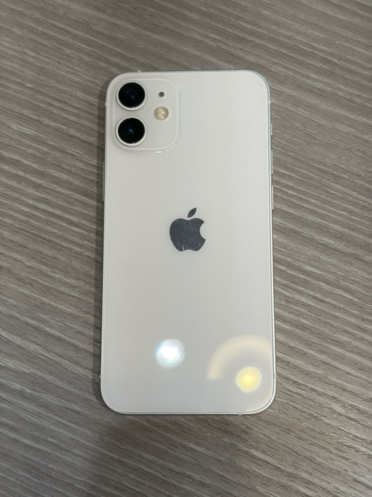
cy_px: 248
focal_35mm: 52
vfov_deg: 36.8
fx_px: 745
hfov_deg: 28.0
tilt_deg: -78.7
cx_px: 186
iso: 32
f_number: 1.6
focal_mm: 5.96
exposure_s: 1/100
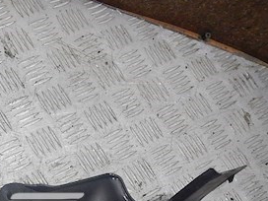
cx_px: -14
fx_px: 511
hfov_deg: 27.3
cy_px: 223
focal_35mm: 66
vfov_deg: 21.1
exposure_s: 1/100
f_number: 3.9
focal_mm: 5
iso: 400
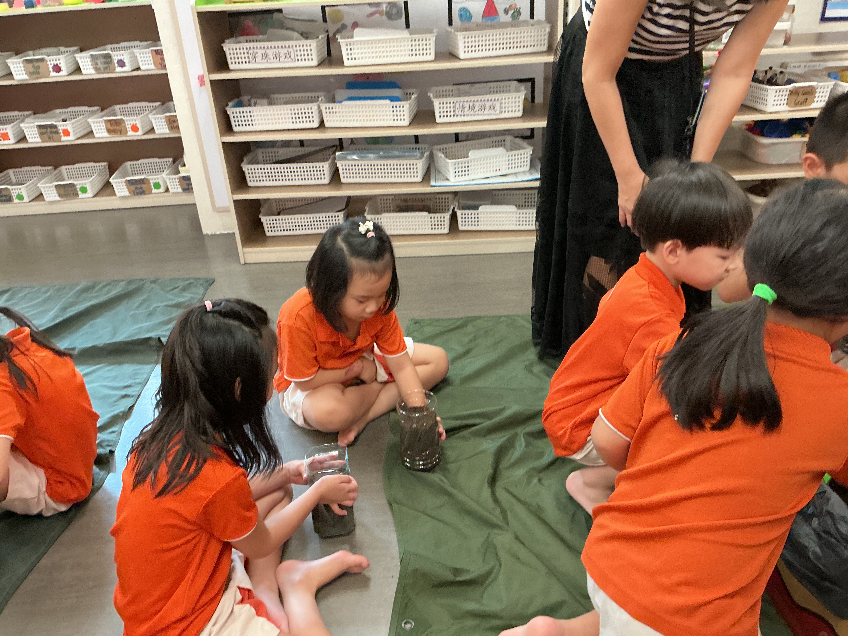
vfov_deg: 48.2
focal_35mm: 29
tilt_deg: -29.5
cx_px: 424
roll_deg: +3.7
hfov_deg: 61.7
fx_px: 710
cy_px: 318
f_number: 1.8
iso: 200
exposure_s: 1/50
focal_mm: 3
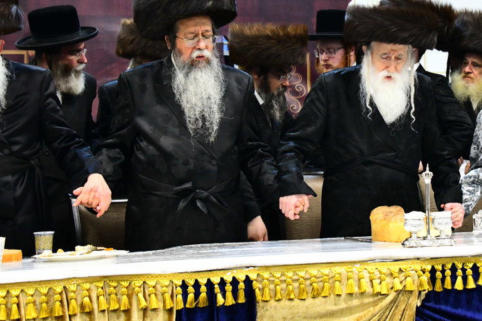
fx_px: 1298
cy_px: 45
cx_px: 365
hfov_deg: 20.9
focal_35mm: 97
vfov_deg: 14.0
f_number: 5.6
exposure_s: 1/200
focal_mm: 50
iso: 4000
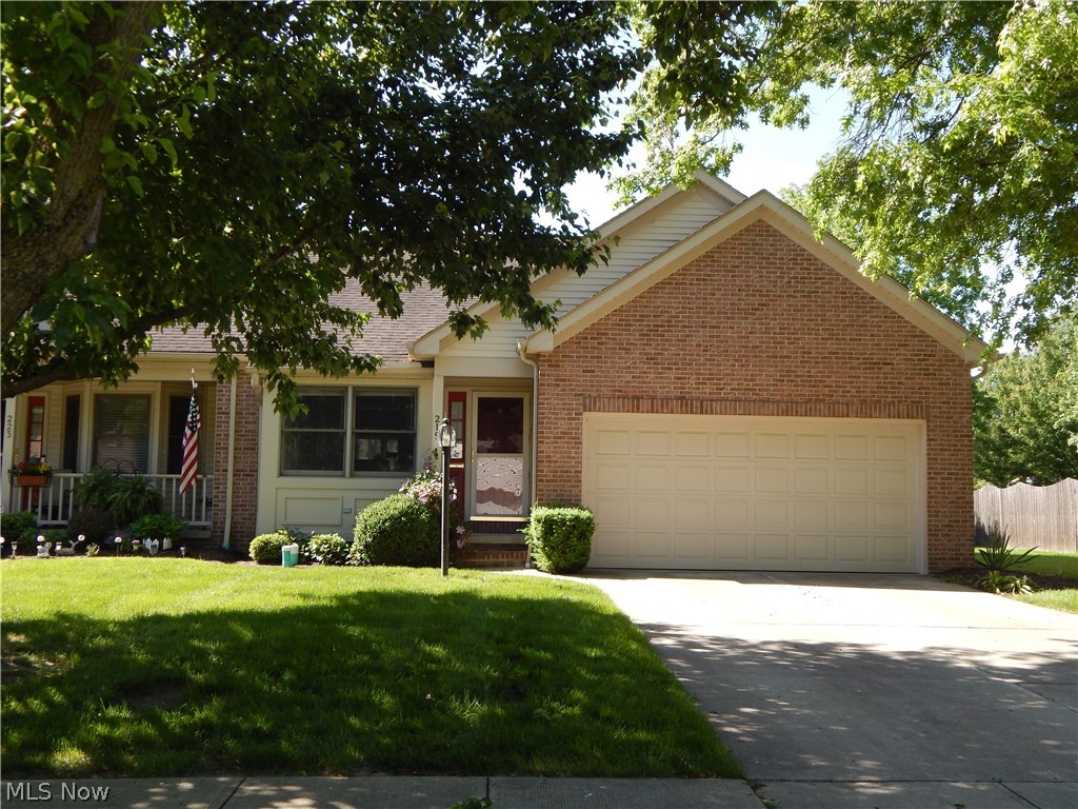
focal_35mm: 38
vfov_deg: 37.7
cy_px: 404
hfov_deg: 49.0
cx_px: 539
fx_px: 1183
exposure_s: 1/400
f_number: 3.4
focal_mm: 6.8
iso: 125
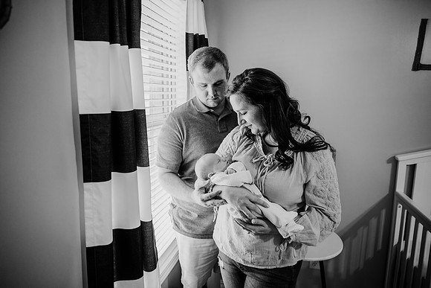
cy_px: 144
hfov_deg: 73.7
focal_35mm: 24
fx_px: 287
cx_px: 216
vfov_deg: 53.2
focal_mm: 24
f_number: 2.2
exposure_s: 1/160
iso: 500
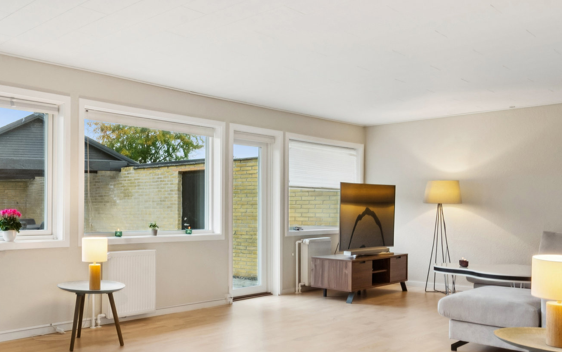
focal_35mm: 35
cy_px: 209
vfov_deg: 36.2
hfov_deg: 51.5
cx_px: 106
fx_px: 536
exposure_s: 1/6
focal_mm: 15
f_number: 10
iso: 200
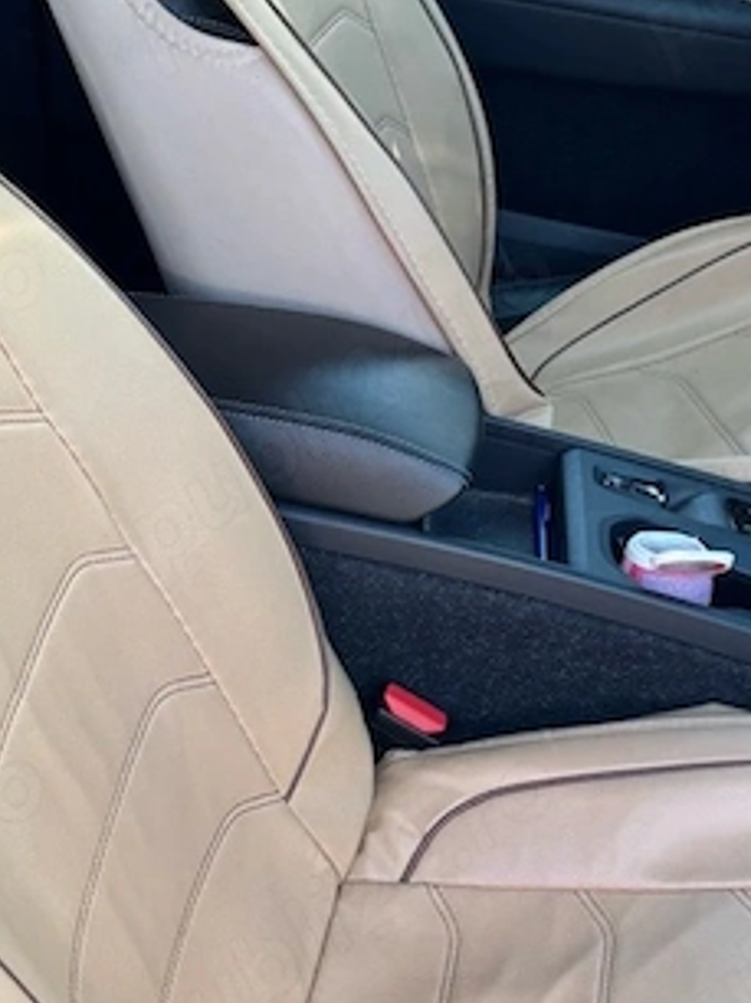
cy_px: 485
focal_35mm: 68
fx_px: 1970
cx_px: 472
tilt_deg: -31.5
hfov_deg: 21.5
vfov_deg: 28.6
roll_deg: -7.3
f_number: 1.6
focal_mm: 5.96
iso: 32
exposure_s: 1/121
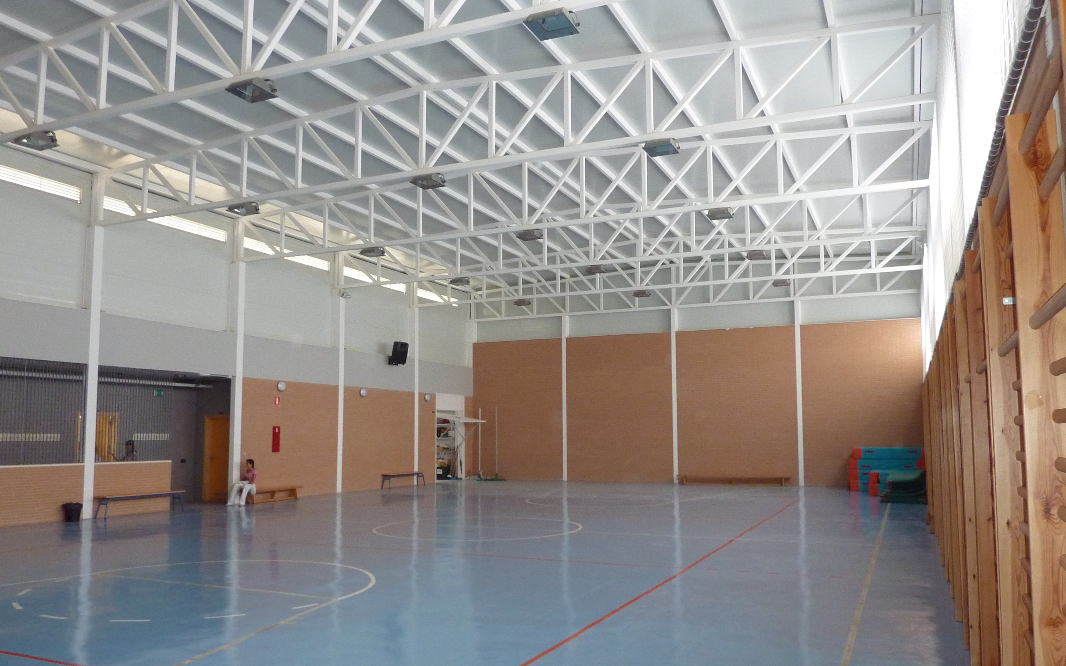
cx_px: 532
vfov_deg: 45.9
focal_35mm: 27
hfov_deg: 68.4
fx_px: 784
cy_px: 370
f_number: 3.3
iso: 250
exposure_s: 1/30
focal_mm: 4.1
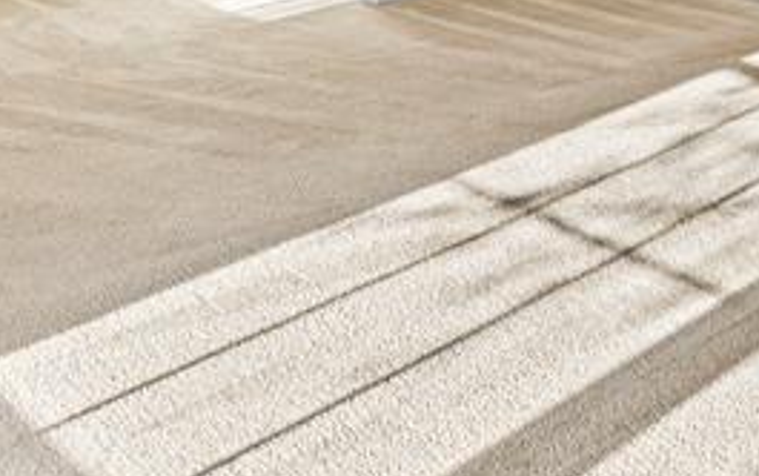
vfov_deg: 17.6
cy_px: -318
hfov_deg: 32.2
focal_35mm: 63
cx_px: 493
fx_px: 1304
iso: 100
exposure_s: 1/40
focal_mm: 16
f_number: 3.5
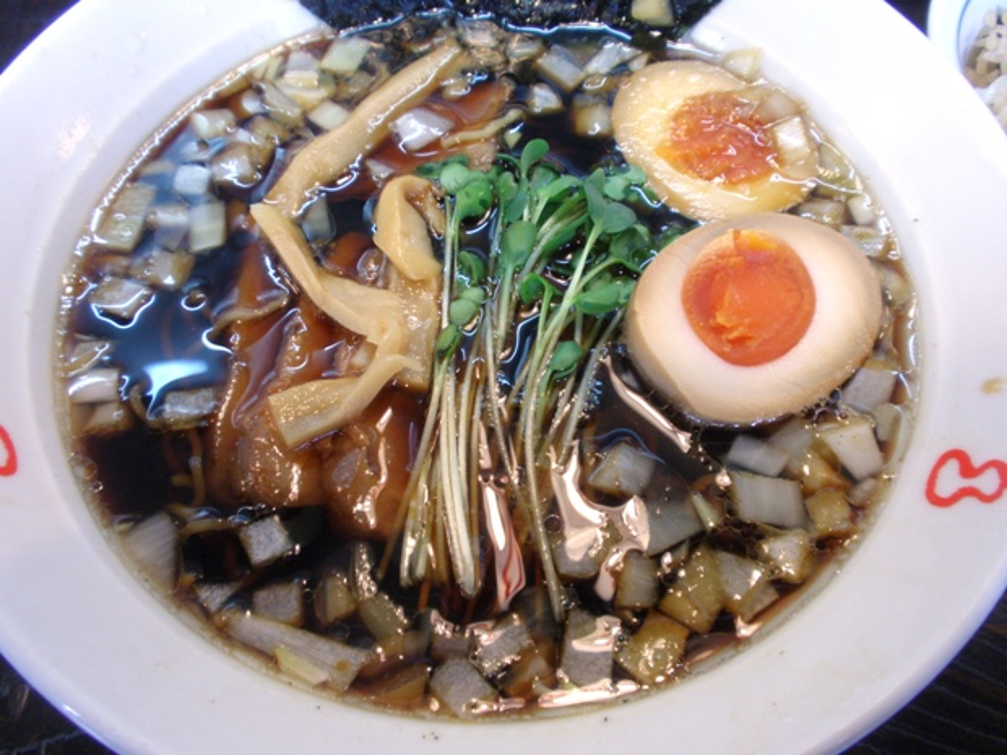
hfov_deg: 50.1
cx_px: 504
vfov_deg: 38.7
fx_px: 1076
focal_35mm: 37
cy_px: 378
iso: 100
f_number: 3.5
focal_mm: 6.6
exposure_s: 1/10
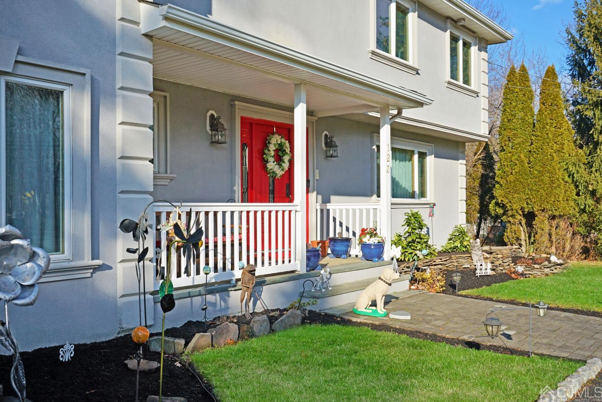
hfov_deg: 55.8
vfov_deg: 38.9
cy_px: 202
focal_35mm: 34
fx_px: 569
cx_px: 298
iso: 100
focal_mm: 33
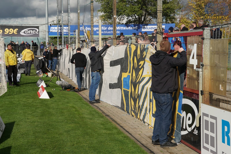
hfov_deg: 27.5
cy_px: 77
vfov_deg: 18.6
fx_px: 472
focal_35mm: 74
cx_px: 116
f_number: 8
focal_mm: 49
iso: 100
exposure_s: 1/400
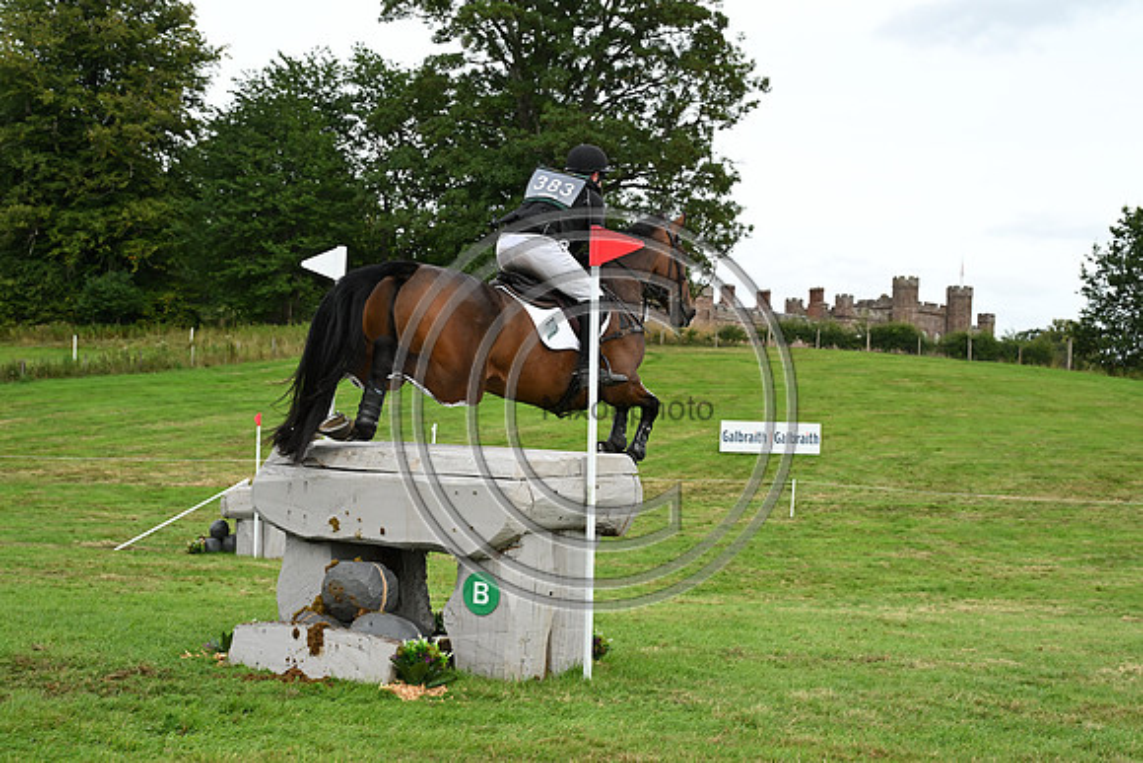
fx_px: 1524
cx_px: 572
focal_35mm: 48
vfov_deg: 28.1
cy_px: 382
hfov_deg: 41.1
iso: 900
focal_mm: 48
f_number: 5.6
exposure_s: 1/1250
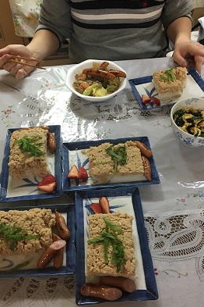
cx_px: 94
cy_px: 155
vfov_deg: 60.3
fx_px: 263
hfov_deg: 42.3
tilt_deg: -50.8
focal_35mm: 31
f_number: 2.2
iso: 64
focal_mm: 4.15
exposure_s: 1/15
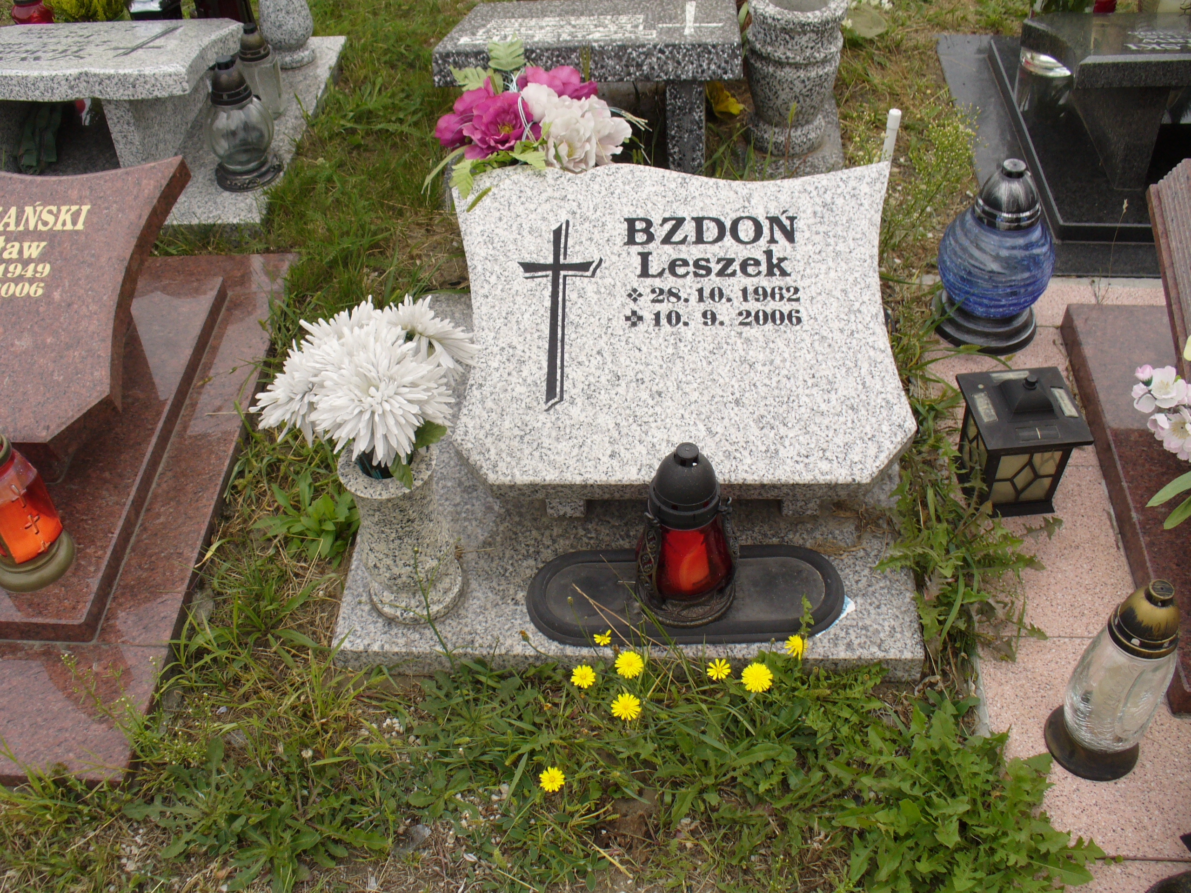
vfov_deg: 38.7
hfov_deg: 50.1
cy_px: 446
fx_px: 1273
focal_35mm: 37
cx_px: 596
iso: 80
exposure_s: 1/160
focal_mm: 6.1
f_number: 5.6
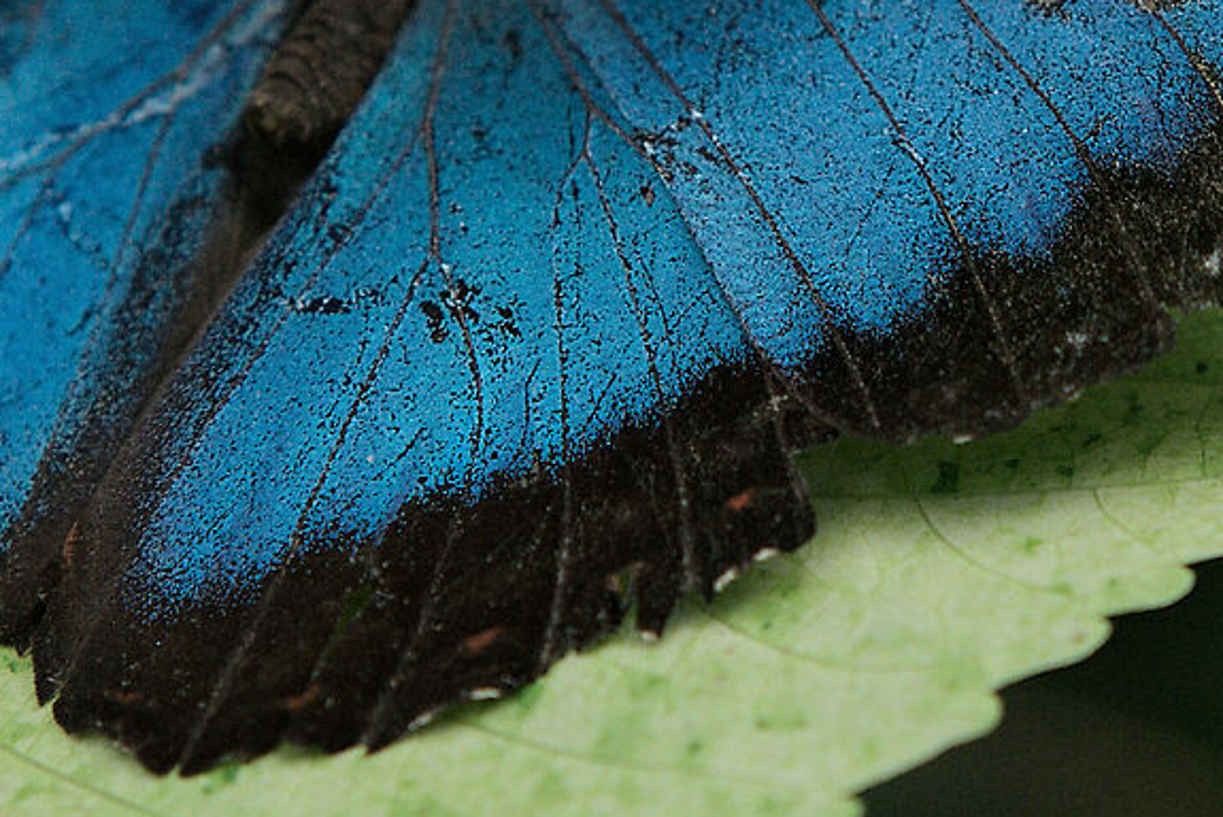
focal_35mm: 313
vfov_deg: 4.4
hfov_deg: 6.6
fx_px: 10638
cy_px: -21
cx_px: 955
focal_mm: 75
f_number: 3.5
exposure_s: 1/1250
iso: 1600
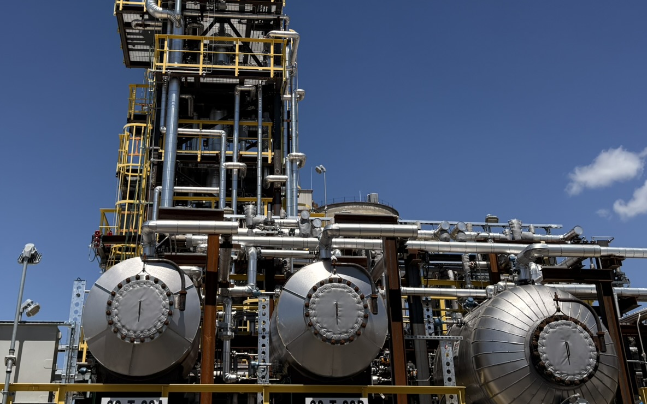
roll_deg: +0.1
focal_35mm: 44
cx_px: 284
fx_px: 776
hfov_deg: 45.2
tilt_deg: +27.0
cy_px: 72
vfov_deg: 28.5
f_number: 1.78
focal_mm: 6.76
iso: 125
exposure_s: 1/8130
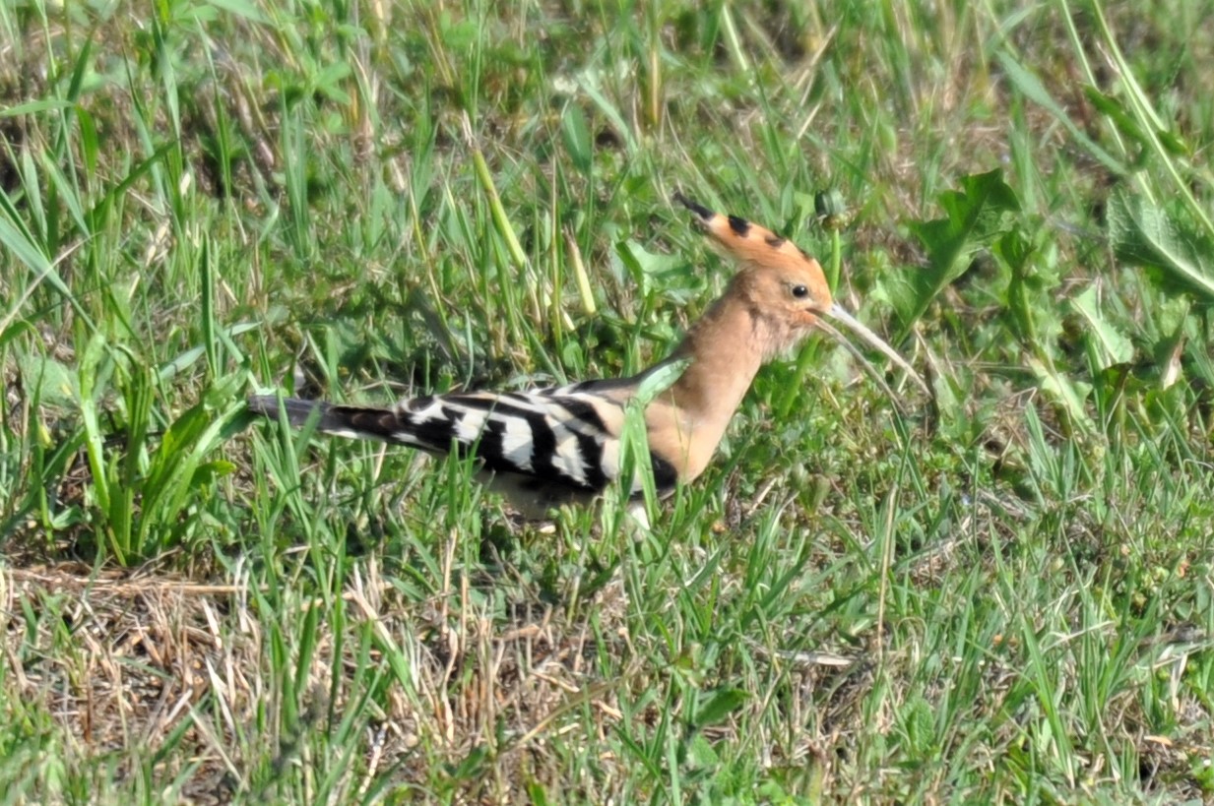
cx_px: 607
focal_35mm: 900
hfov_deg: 2.3
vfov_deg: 1.5
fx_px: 30314
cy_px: 403
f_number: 6.3
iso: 200
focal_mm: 600
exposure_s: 1/400
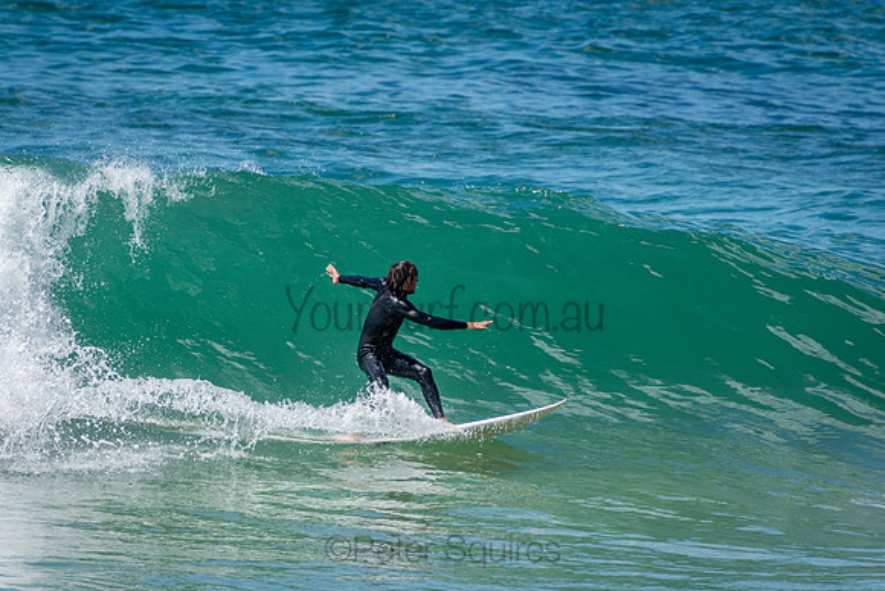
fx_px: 14753
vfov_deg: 2.3
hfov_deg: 3.4
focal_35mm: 600
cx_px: 442
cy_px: 296
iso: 450
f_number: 5.6
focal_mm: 400
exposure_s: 1/2000
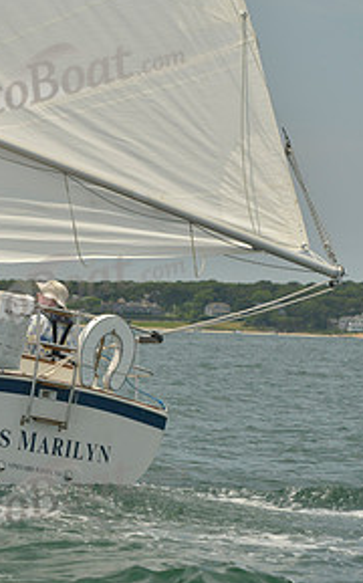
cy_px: 219
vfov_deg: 8.4
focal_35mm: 250
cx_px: -202
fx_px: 3967
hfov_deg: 5.2
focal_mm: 122
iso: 400
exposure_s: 1/800
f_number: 8
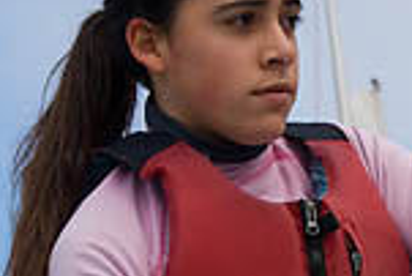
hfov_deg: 5.1
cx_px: 458
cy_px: 346
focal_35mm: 402
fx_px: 4605
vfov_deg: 3.4
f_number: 10
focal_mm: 70
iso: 200
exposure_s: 1/400
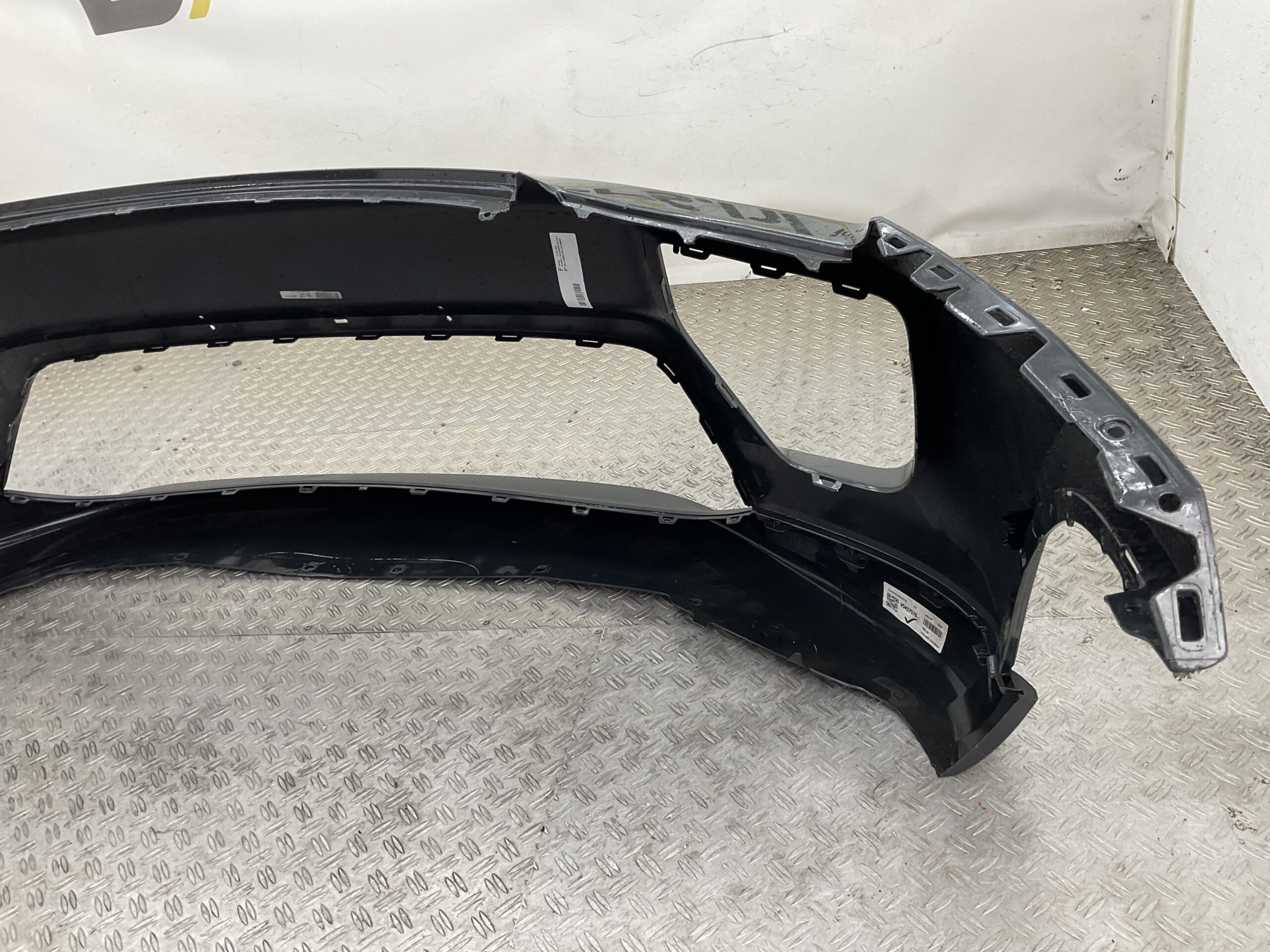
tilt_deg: -32.0
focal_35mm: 29
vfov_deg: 48.2
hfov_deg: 61.7
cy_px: 476
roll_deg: +9.1
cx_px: 635
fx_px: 1064
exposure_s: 1/100
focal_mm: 3
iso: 32
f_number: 1.8
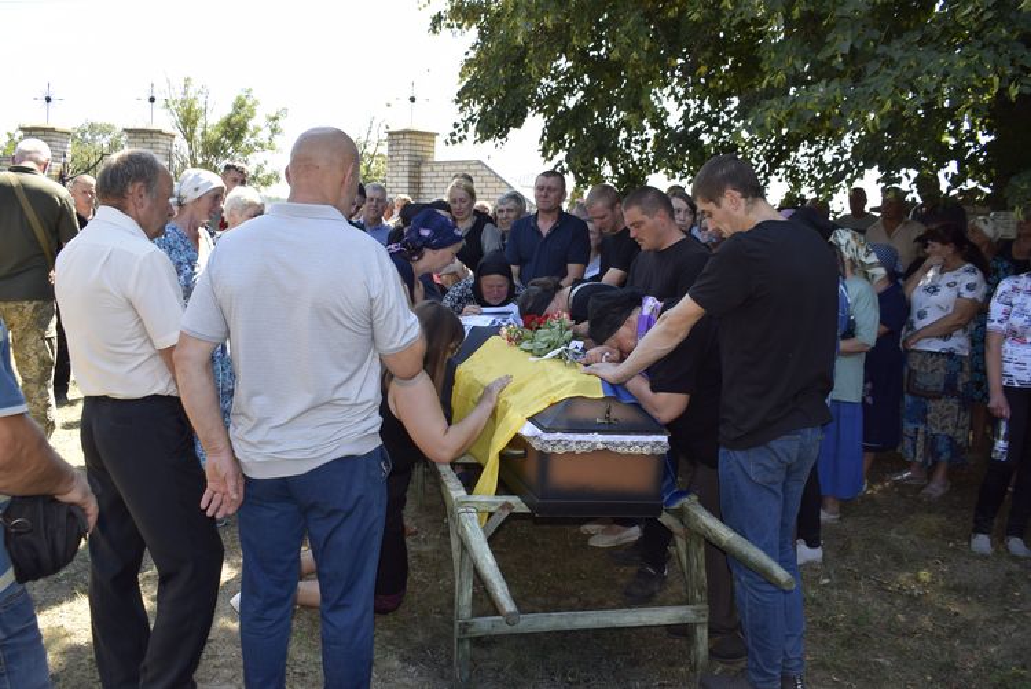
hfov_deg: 61.9
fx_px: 860
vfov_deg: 43.7
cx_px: 516
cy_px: 344
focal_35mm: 30
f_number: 5.6
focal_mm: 20
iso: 125
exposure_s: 1/125
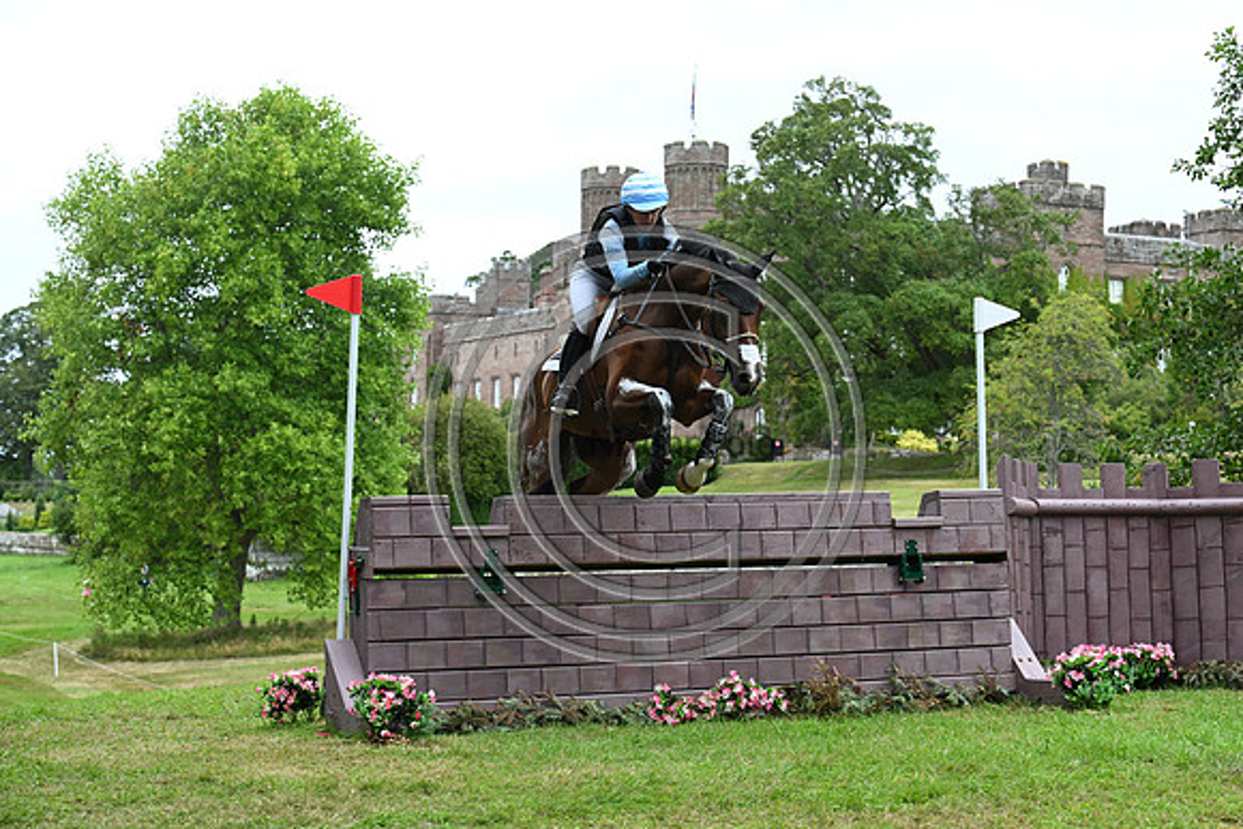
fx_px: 2417
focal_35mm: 70
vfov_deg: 19.5
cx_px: 622
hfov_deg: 28.8
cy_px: 414
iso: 1000
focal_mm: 70
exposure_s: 1/1250
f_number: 5.6
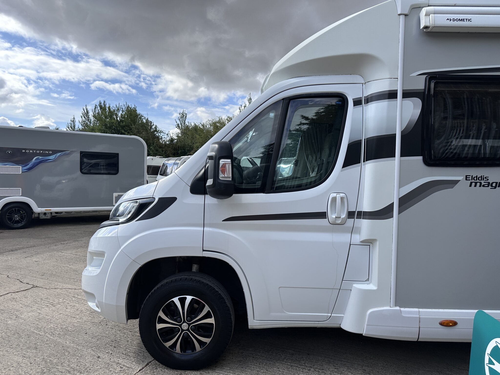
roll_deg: -1.1
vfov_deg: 56.8
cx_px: 250
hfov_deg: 71.6
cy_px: 188
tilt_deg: -1.7
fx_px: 347
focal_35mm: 24
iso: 80
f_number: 1.78
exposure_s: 1/3155
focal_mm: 6.86
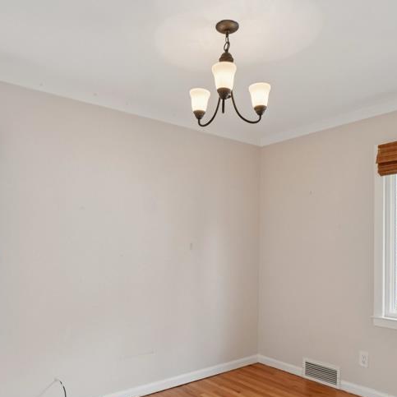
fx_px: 350
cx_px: 204
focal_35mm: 27
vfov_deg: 58.1
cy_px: 254
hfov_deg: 59.1
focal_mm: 10
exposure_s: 1/30
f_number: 8
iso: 320
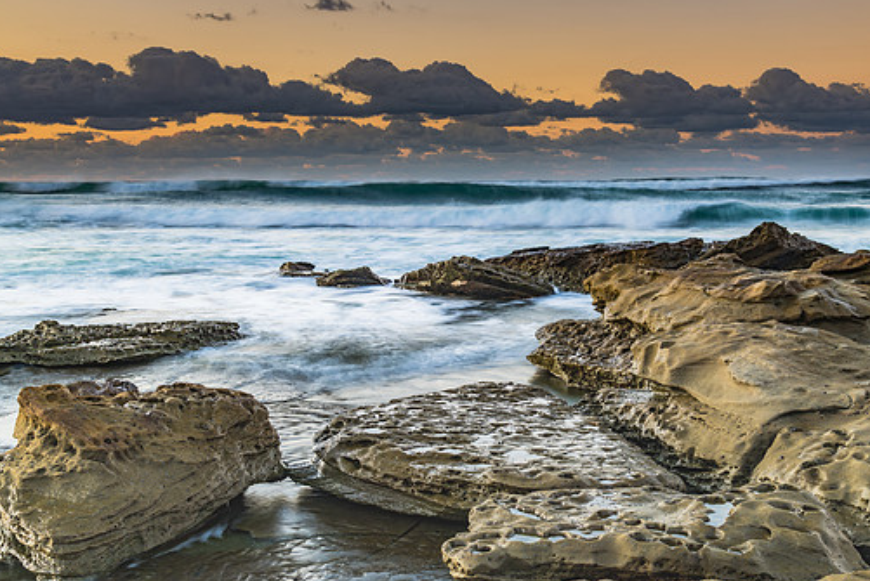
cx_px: 481
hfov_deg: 44.4
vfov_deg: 30.6
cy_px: 270
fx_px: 1064
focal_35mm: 44
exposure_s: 1.3
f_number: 8
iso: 31
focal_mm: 38
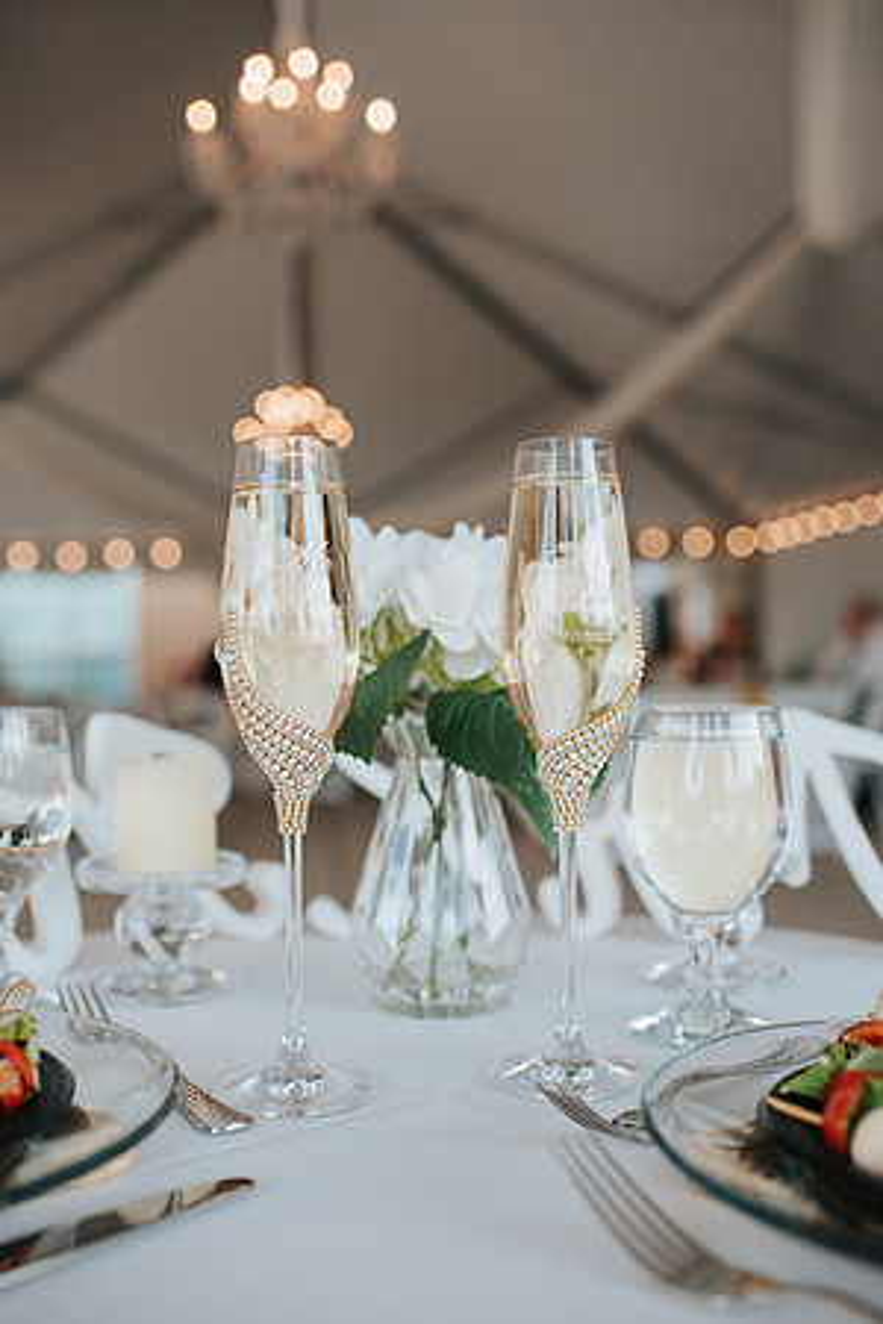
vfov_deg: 54.4
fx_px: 1288
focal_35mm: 35
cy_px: 662
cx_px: 442
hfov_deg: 37.9
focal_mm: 35
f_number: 2.8
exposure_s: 1/200
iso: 100
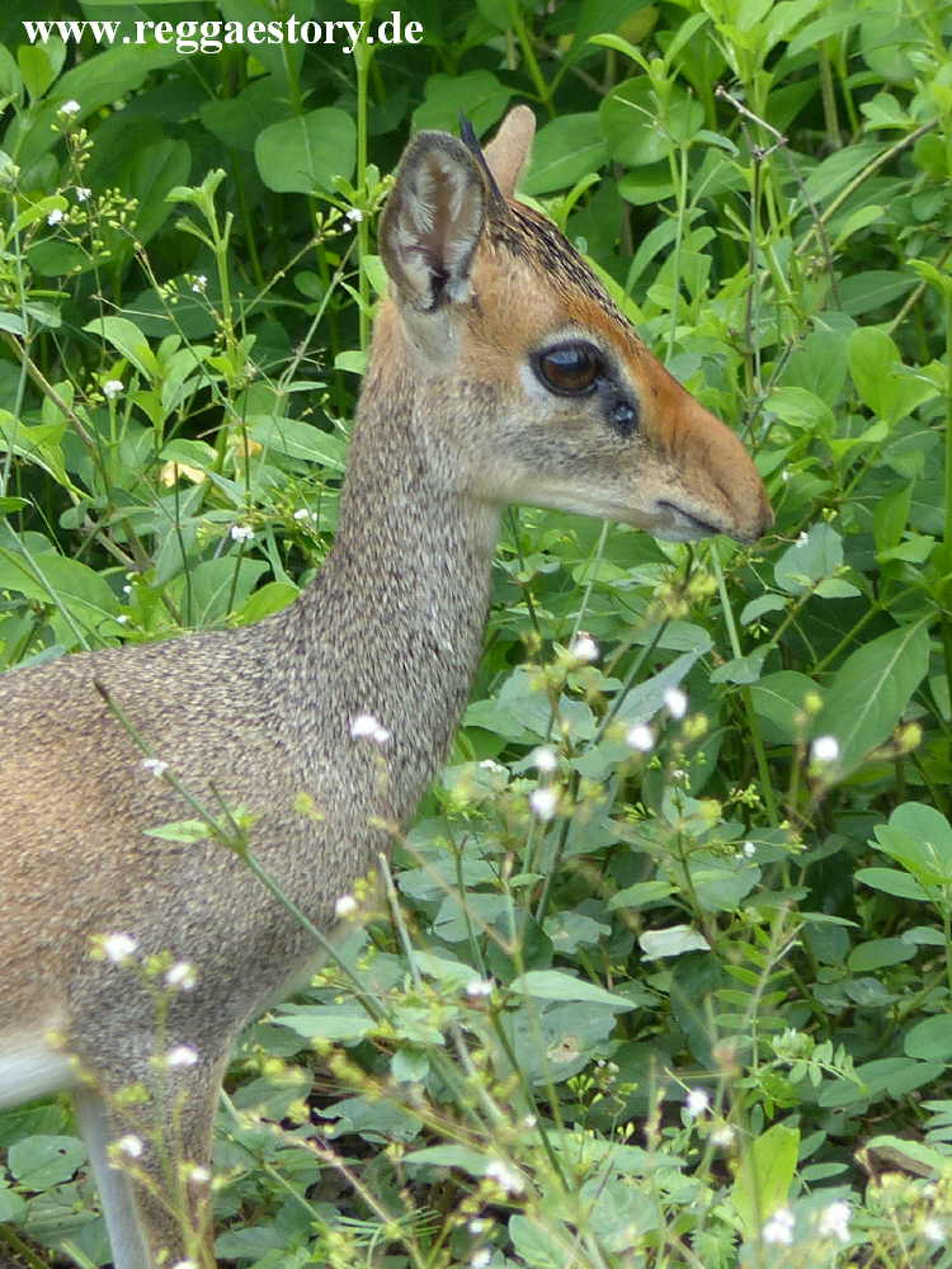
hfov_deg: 2.5
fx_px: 22001
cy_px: 634
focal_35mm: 600
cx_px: 476
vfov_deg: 3.3
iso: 100
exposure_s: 1/200
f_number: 4
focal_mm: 108
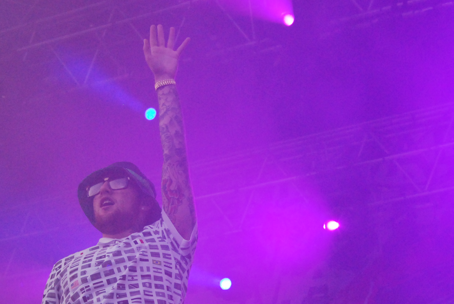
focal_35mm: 86
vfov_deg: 15.8
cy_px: 257
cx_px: 207
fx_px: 1086
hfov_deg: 23.6
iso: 1600
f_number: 8
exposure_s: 1/250
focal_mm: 32
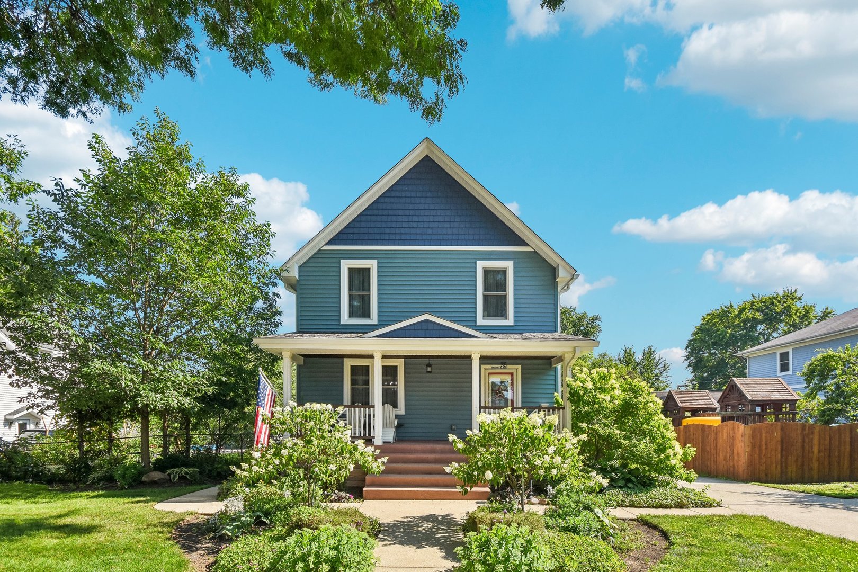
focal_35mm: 15
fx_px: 357
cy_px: 286
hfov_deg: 100.4
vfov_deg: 77.3
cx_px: 429
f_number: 8
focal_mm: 10
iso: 500
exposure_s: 1/800
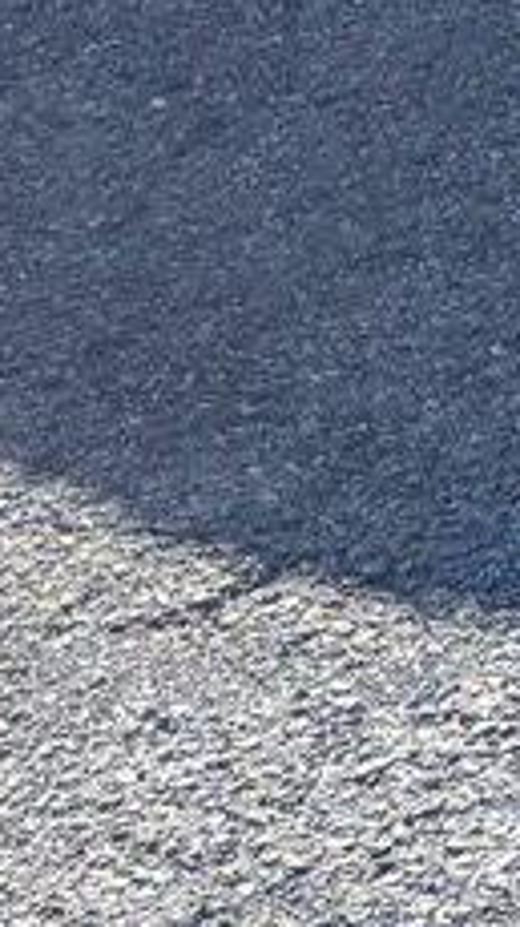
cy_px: -1358
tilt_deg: -7.1
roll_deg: -0.4
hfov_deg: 5.3
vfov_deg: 10.2
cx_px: 2531
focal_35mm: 182
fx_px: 4471
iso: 80
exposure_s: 1/1026
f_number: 1.78
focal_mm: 6.76
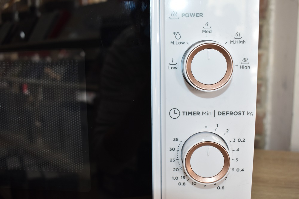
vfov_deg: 39.9
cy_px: 100
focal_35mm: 33
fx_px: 274
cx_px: 150
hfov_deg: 57.2
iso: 400
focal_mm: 22
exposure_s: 1/80
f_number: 5
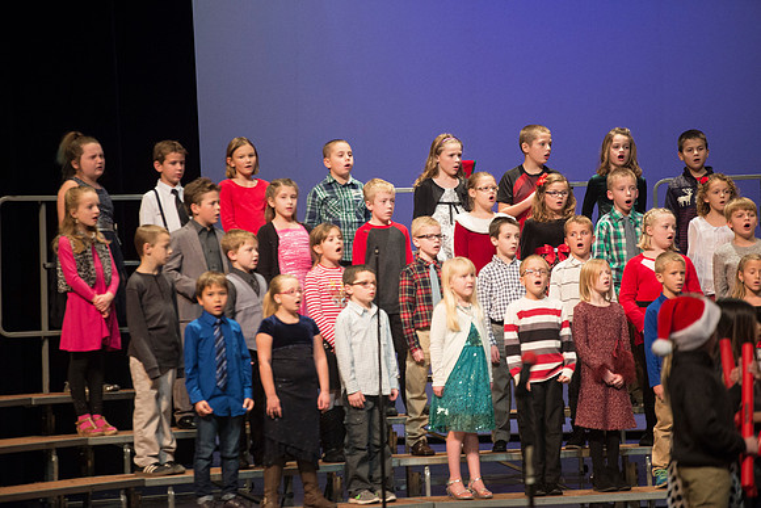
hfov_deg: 10.3
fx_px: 4229
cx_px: 380
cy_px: 254
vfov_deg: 6.9
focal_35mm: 200
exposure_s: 1/250
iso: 2500
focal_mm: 200
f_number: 2.8
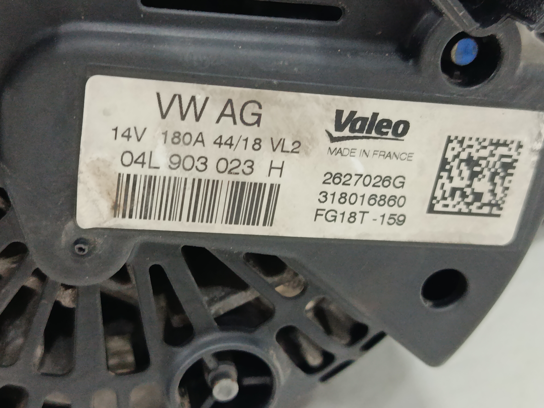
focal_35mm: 55
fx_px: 864
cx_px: 272
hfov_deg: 34.9
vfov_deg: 26.6
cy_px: 204
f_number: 1.7
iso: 1218
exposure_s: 1/25
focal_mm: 5.24
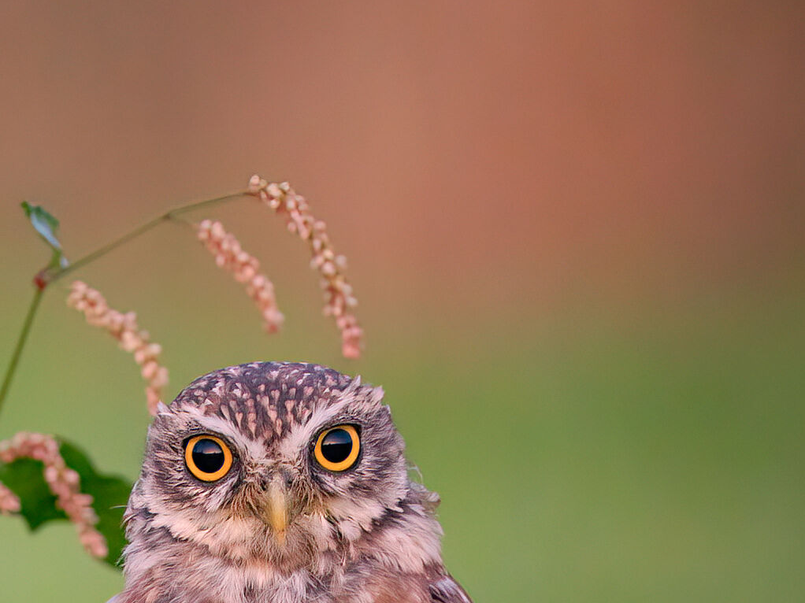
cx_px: -63
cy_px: 584
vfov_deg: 1.3
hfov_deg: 1.7
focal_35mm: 1170
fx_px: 27202
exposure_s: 1/30
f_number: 6.3
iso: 5000
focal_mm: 518
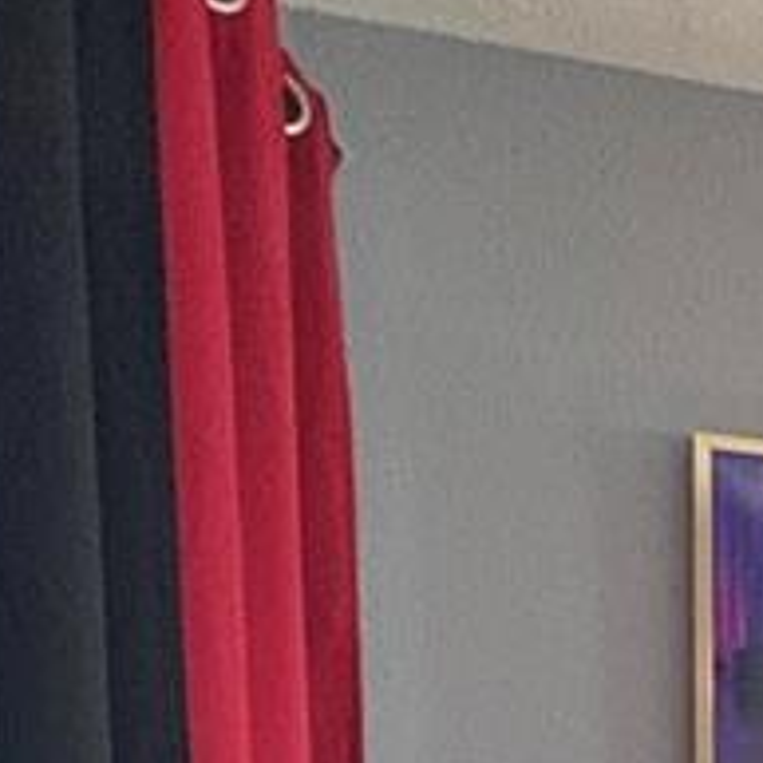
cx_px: 1593
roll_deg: -1.2
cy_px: 1091
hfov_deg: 16.3
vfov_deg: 19.9
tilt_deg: -4.5
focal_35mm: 77
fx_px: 1920
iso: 640
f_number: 2.2
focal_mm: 2.22
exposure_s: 1/60
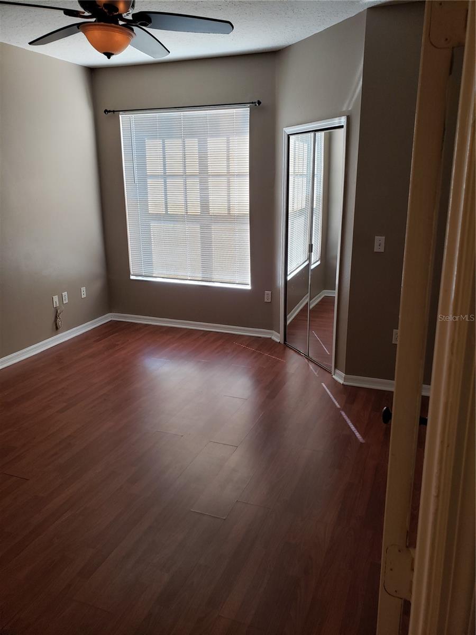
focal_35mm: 26
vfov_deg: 67.3
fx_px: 477
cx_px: 238
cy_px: 318
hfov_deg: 53.1
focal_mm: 4.3
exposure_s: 1/60
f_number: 2.4
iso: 160
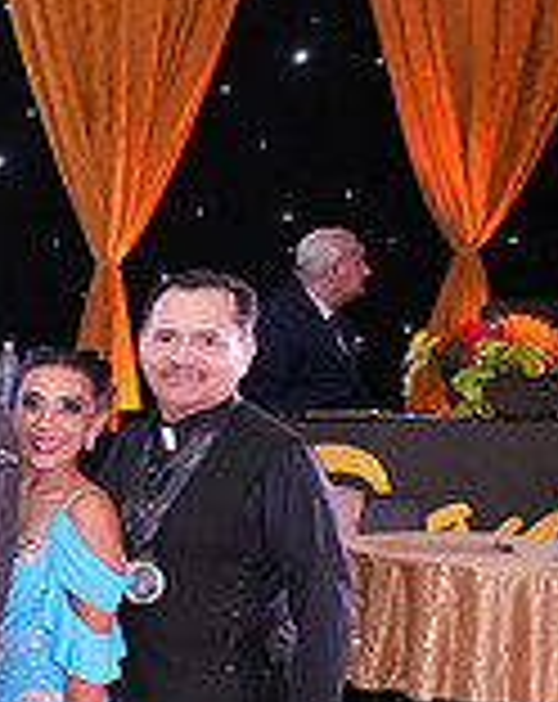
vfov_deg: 20.9
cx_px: -688
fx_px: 1886
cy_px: 556
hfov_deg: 13.4
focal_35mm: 91
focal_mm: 26
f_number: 6.3
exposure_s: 1/250
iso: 8000
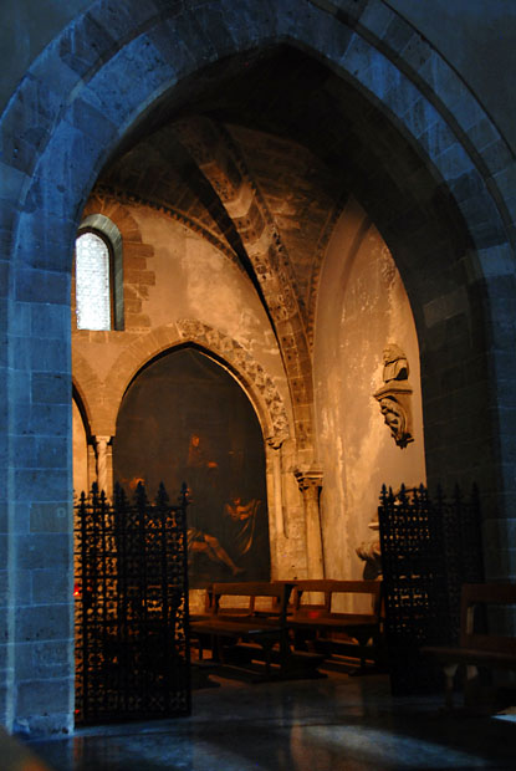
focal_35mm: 42
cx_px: 258
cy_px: 386
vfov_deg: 46.3
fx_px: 900
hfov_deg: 32.0
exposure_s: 1/5
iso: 400
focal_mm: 28
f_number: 4
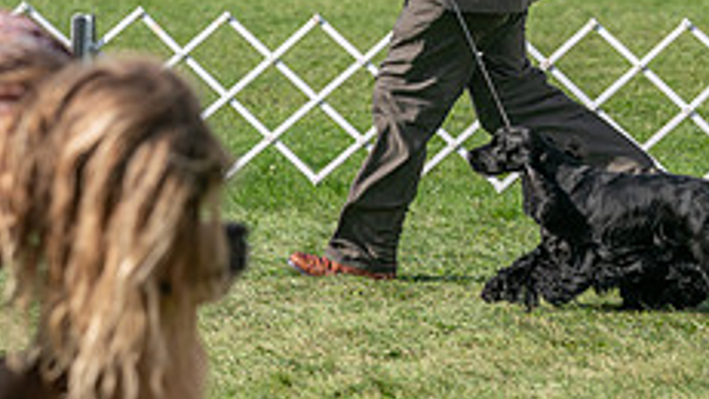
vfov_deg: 3.7
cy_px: -34
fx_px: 6092
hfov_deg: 6.7
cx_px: 497
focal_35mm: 324
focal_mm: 123
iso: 100
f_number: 4
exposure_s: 1/1250
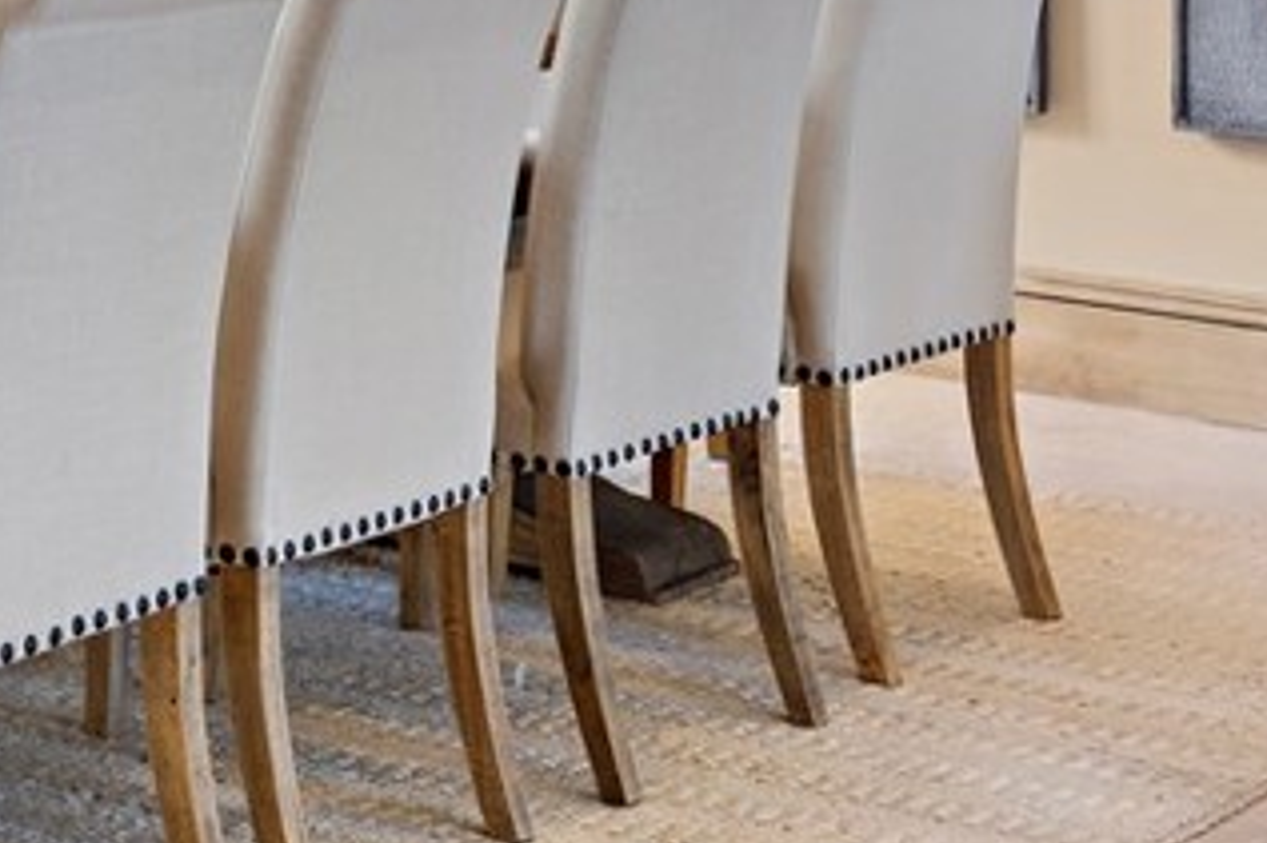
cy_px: -461
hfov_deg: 16.9
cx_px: -476
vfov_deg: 11.6
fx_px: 3975
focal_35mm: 113
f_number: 7.1
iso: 125
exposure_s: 1/160
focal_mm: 35
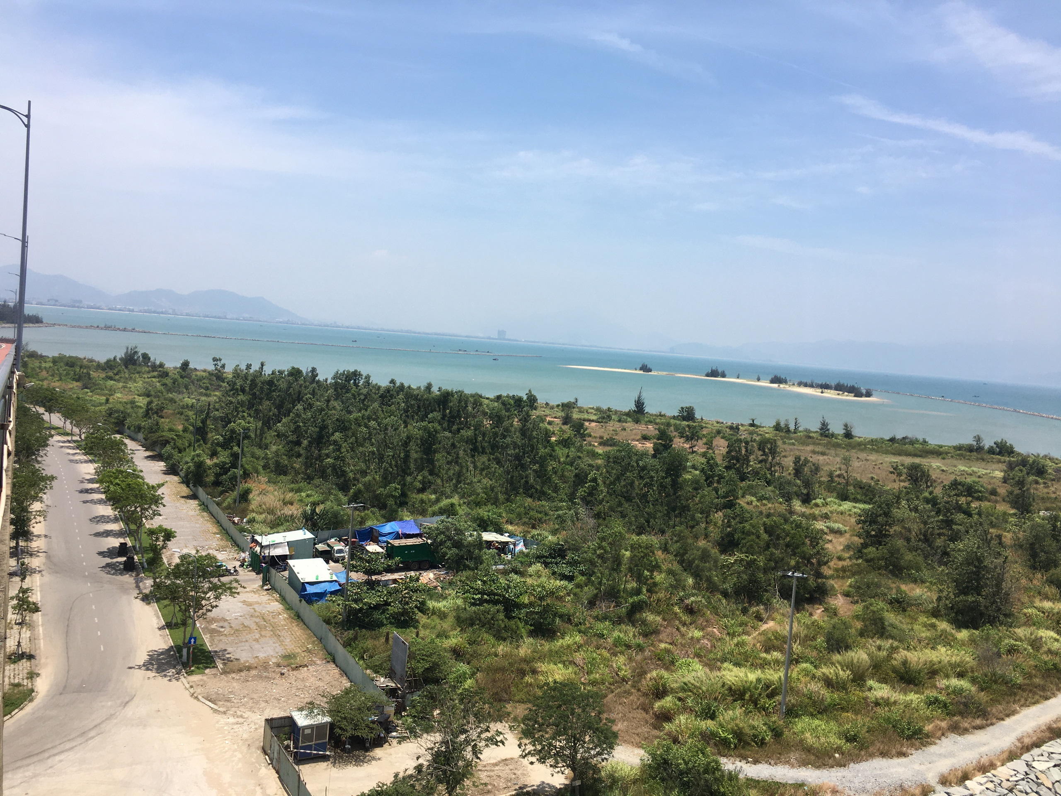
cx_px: 530
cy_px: 398
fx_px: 889
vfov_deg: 48.2
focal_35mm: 29
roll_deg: -4.6
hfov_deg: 61.7
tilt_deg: -3.0
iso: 25
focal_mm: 4.15
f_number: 2.2
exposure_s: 1/1748
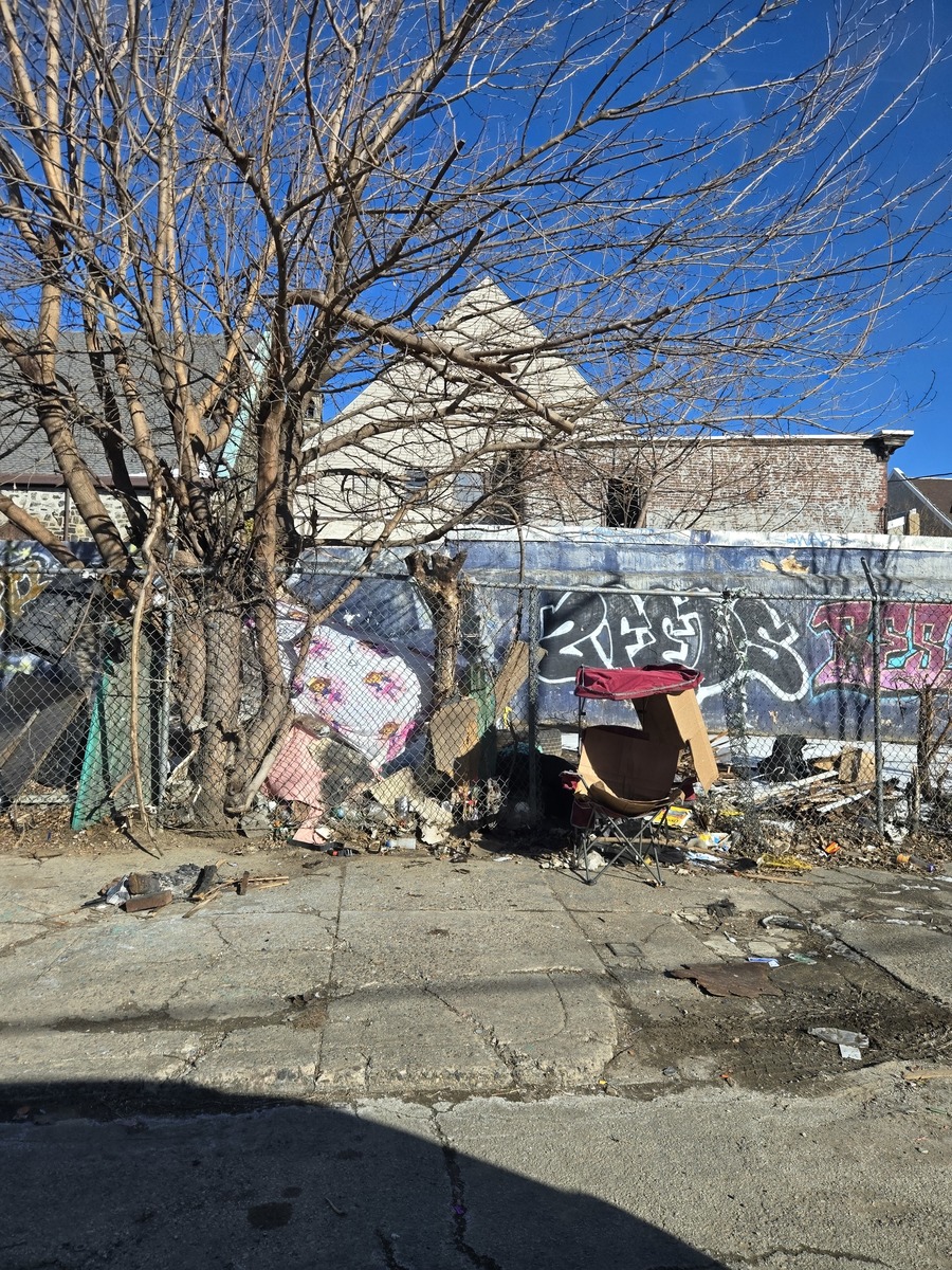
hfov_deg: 58.9
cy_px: 635
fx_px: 843
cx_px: 476
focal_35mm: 23
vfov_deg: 73.9
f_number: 1.8
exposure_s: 1/2921
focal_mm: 5.4
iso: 64
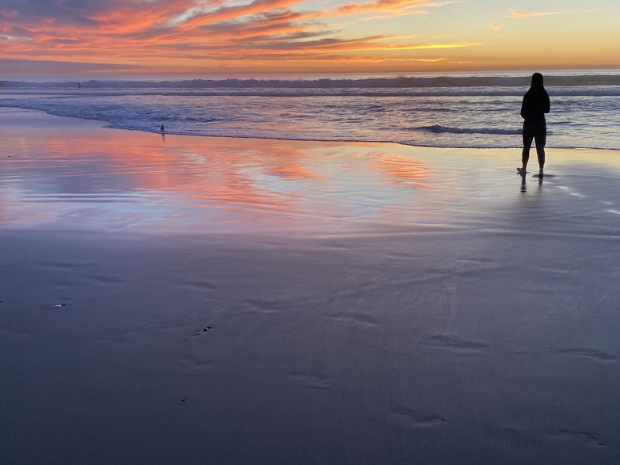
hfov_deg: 53.4
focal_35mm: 34
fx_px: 609
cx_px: 382
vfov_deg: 41.7
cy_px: 253
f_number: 1.8
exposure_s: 1/121
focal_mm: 4.25
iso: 80
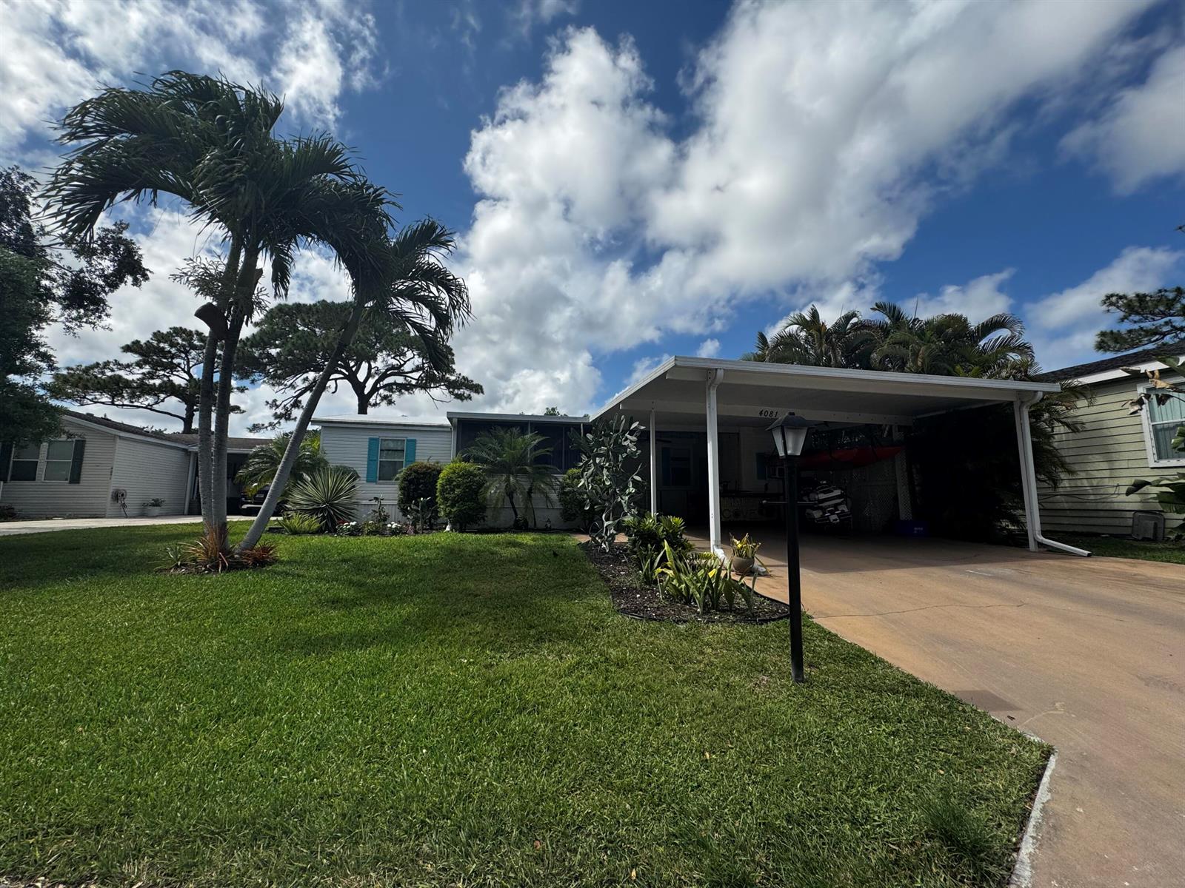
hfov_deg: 102.1
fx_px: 479
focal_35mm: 14
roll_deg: -0.3
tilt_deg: +7.4
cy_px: 444
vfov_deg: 85.7
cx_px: 592
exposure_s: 1/2770
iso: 50
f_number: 2.2
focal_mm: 2.22
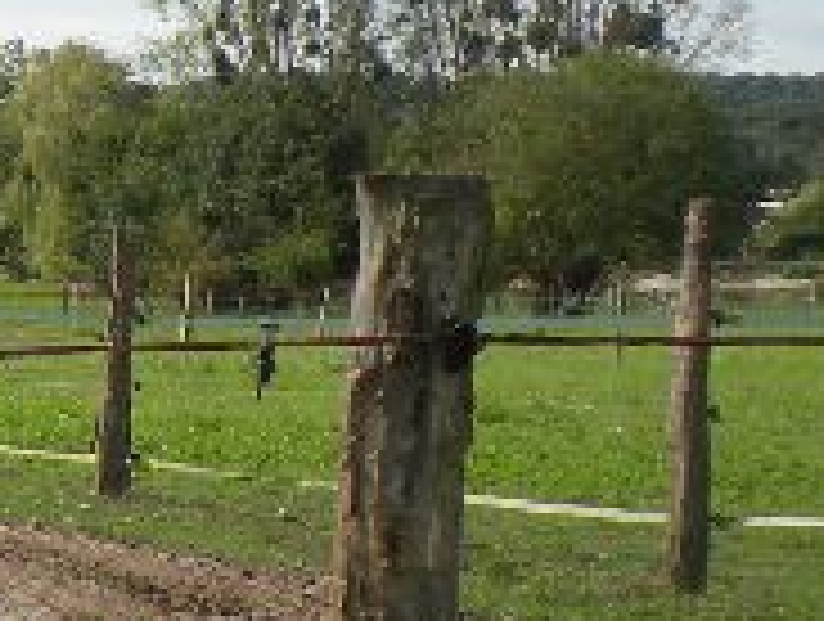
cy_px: 374
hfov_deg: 12.1
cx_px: -842
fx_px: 3435
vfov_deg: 10.3
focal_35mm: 144
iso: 100
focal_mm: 5.8
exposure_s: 1/986
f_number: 3.5
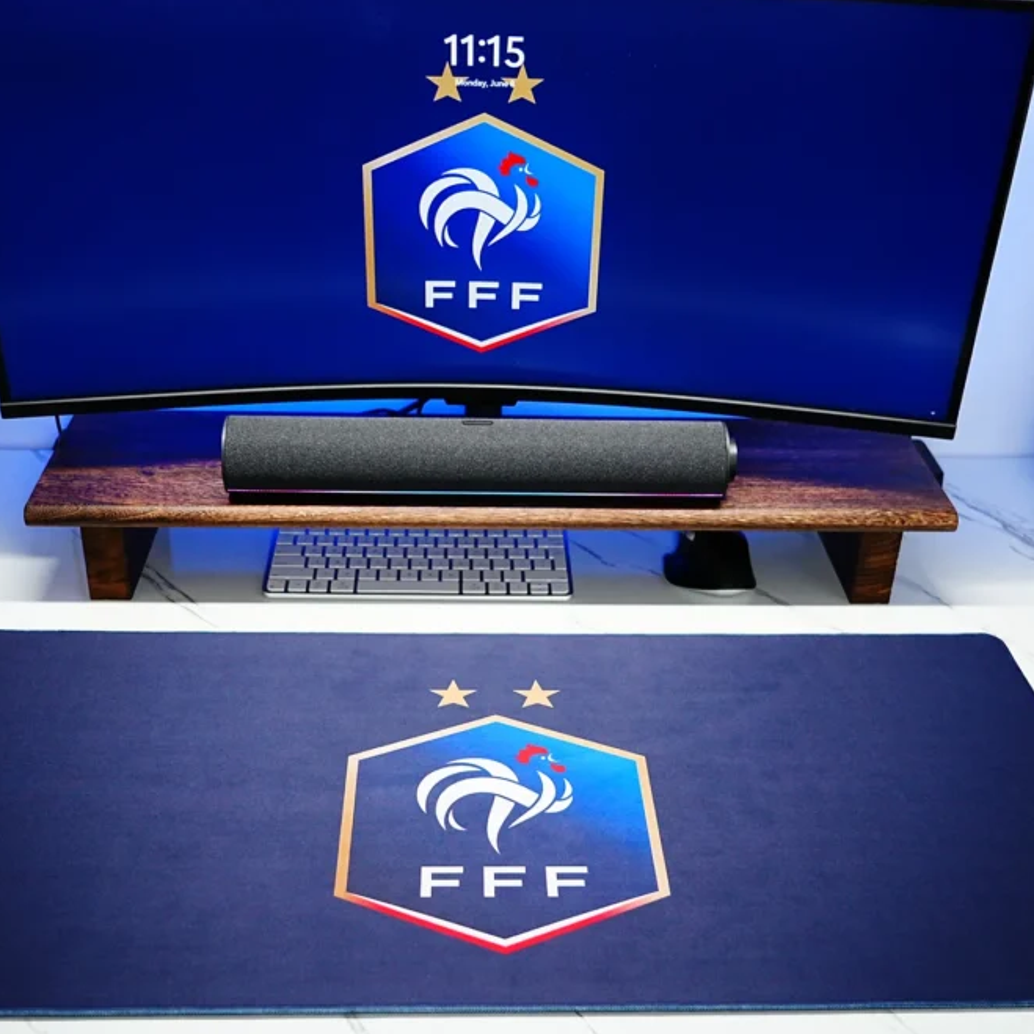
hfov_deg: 41.9
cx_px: 507
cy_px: 517
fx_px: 1352
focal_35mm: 40
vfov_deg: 41.9
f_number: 4
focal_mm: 31
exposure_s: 1/30
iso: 1250
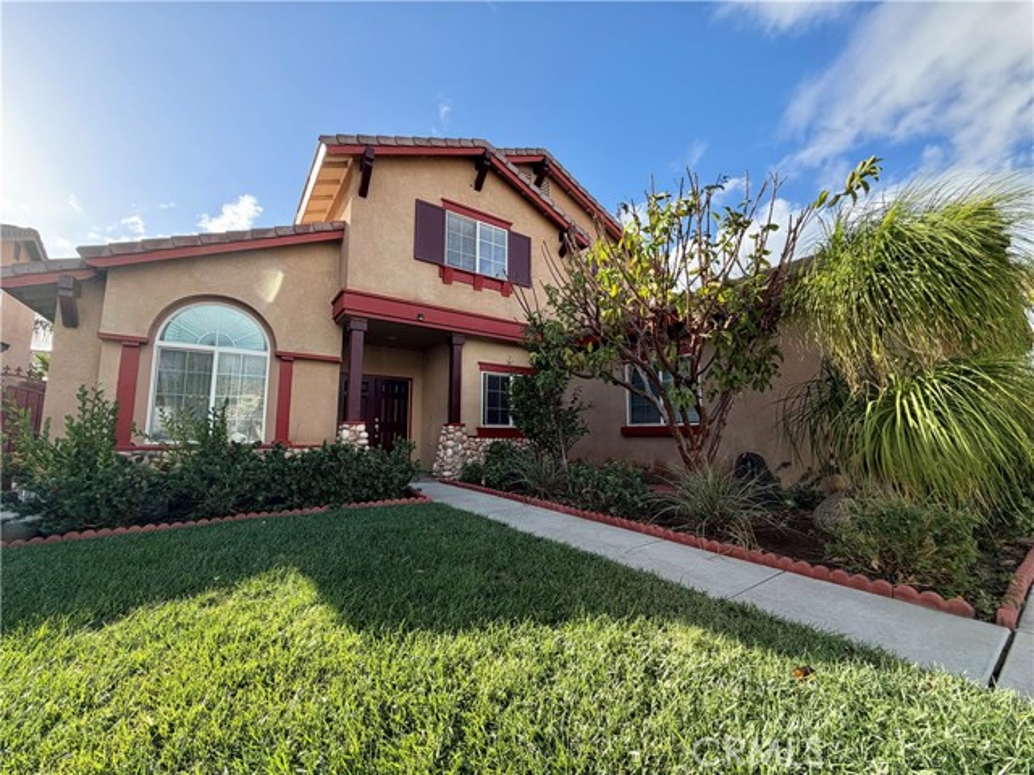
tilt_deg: +6.4
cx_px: 517
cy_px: 388
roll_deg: +0.5
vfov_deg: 85.7
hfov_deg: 102.1
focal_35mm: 14
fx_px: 418
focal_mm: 2.22
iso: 40
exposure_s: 1/569
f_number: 2.2
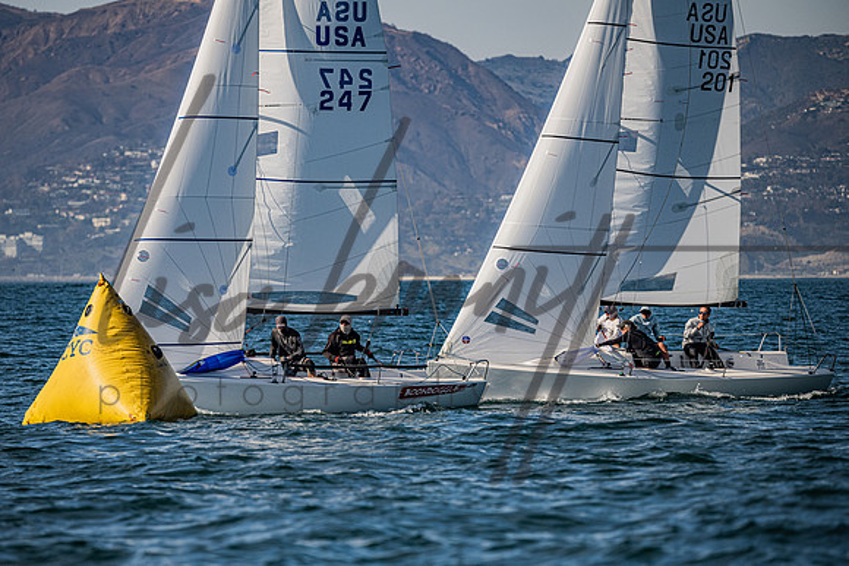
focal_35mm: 316
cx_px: 386
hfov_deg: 6.5
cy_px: 331
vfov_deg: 4.4
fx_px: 7451
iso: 320
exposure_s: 1/3200
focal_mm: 270
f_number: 5.6
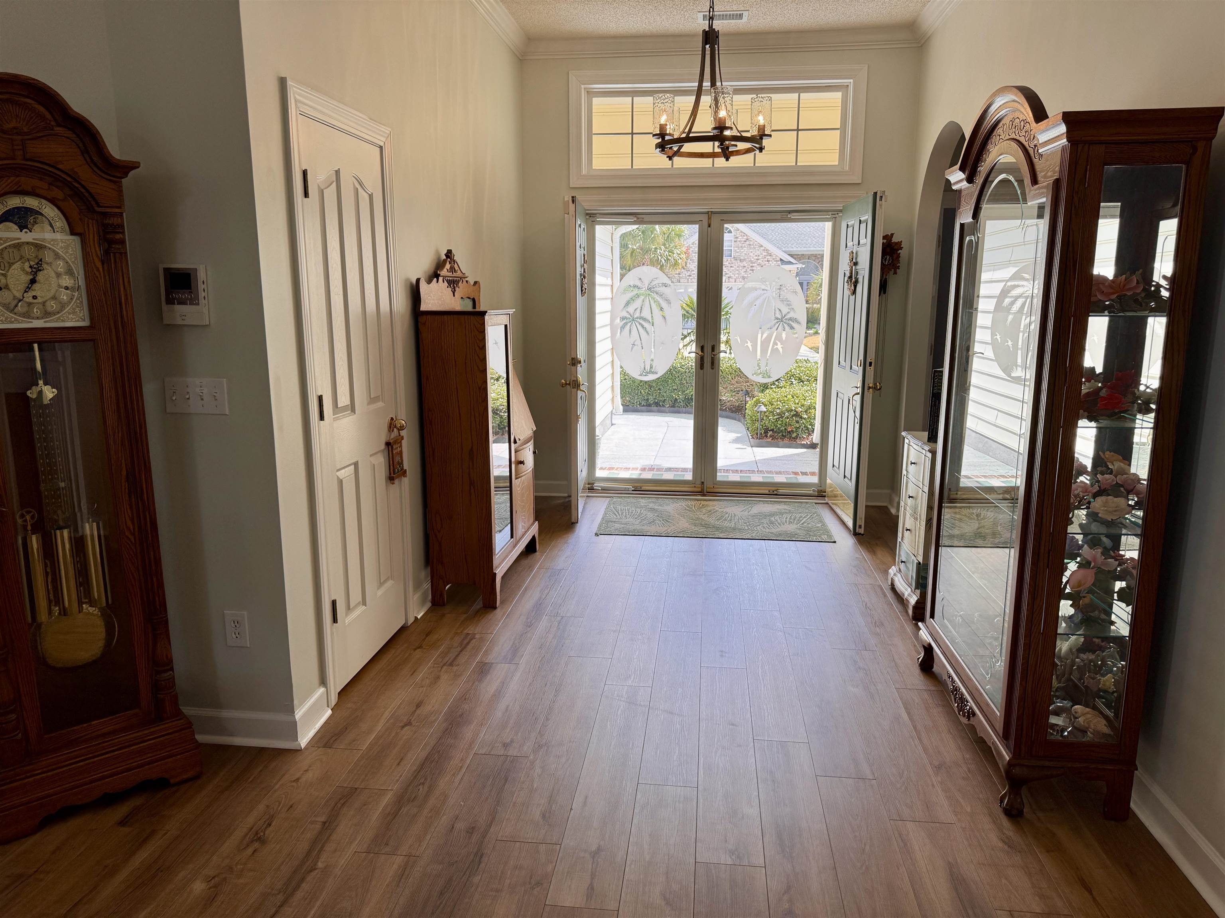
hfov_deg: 71.6
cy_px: 459
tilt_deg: -10.9
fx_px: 849
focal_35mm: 24
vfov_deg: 56.8
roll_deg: +0.0
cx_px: 612
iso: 64
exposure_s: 1/227
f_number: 1.78
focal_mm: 6.76
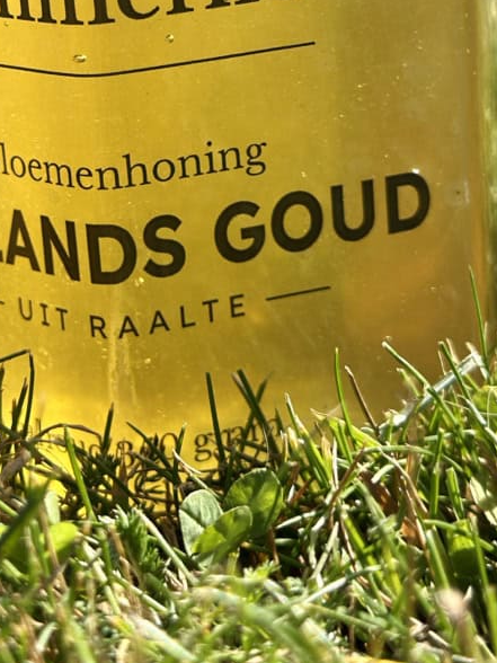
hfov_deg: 15.1
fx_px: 1876
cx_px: 185
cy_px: 74
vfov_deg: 19.7
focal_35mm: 98
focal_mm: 6.9
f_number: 1.8
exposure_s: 1/2732
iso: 100
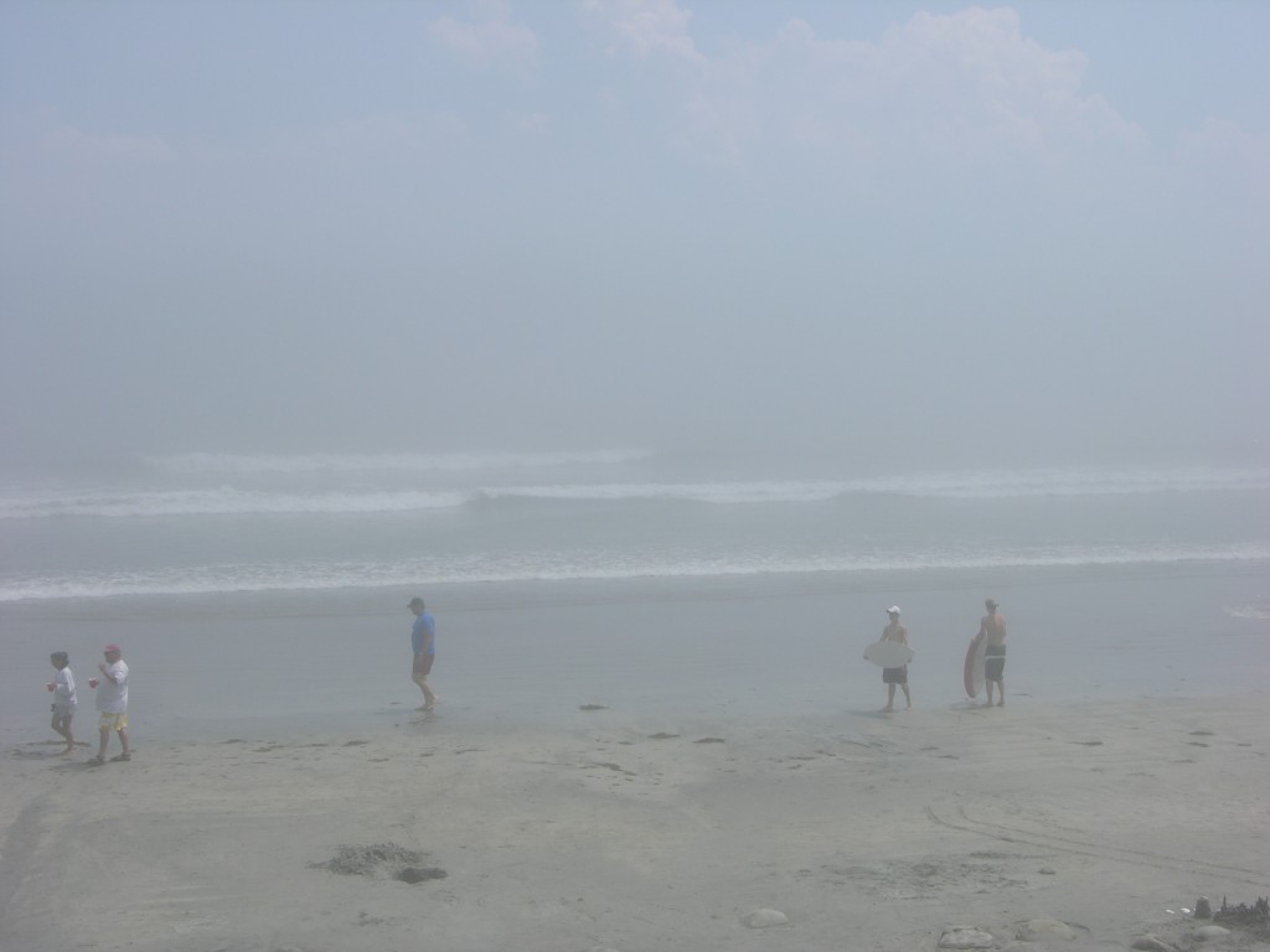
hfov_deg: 35.5
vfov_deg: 27.0
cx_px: 635
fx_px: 1981
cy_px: 476
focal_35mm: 54
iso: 50
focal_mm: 13.7
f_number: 6.9
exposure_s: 1/406
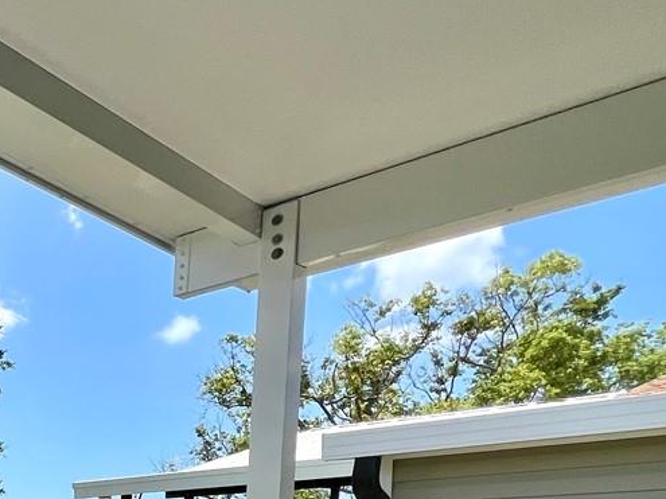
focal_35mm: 42
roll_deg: +0.3
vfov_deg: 27.9
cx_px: -307
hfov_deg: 29.5
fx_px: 808
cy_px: 664
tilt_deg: -5.4
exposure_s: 1/1623
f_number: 1.8
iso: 32
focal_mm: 1.57
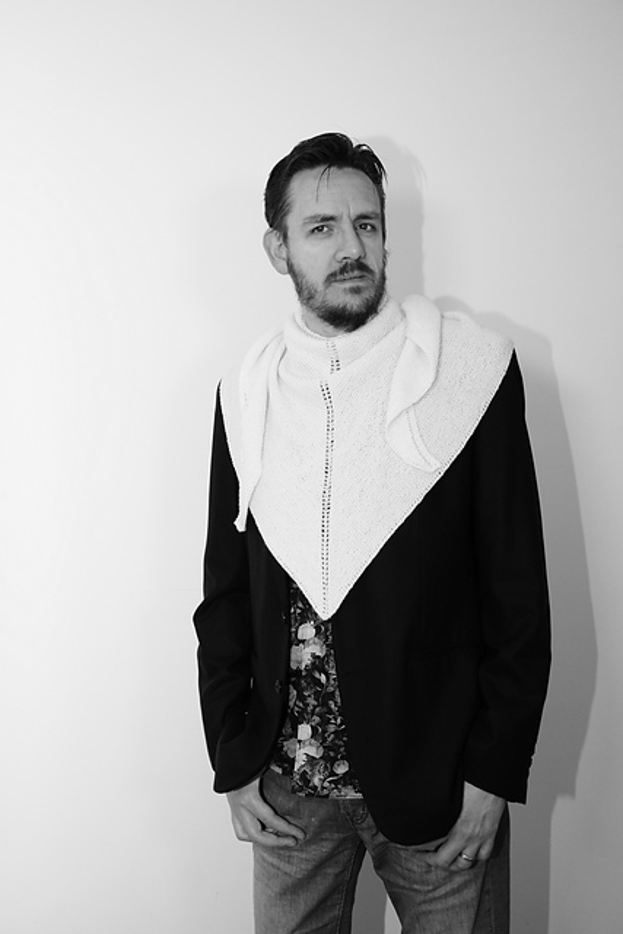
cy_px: 467
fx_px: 856
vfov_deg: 57.2
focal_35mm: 33
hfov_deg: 40.0
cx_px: 312
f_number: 5.6
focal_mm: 22
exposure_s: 1/80
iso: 640
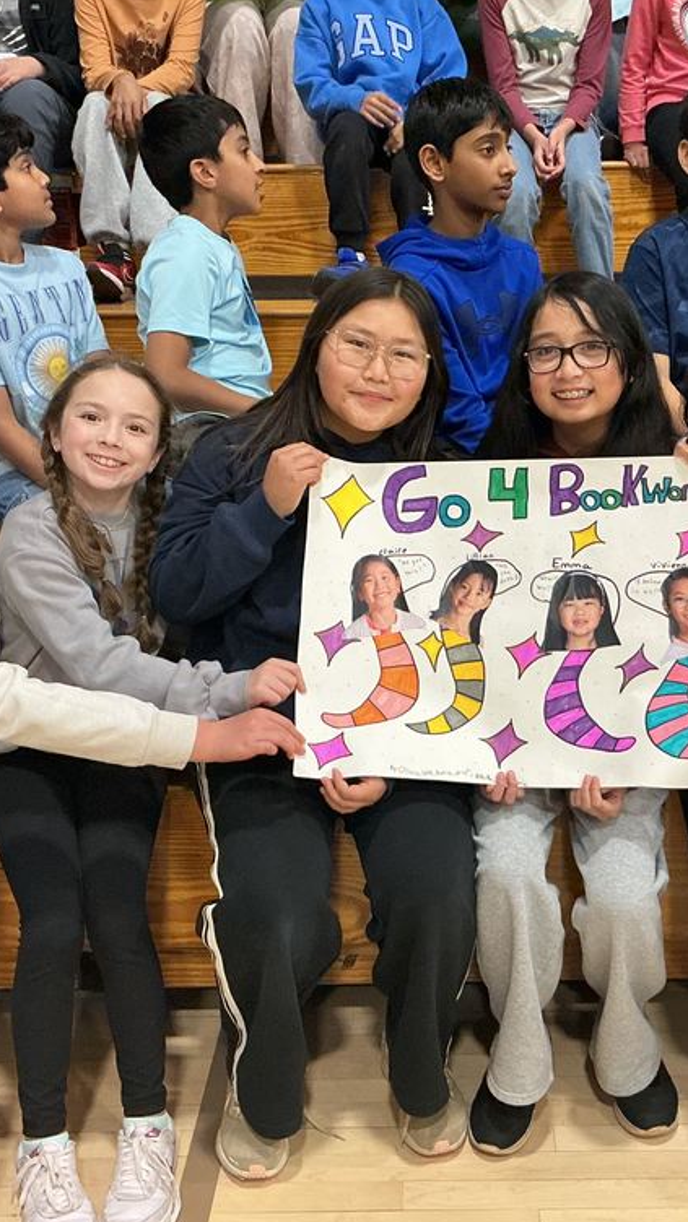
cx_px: 460
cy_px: 609
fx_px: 1395
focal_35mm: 43
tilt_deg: -17.1
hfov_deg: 27.5
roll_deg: +1.1
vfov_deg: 47.4
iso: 160
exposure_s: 1/60
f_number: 1.8
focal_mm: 3
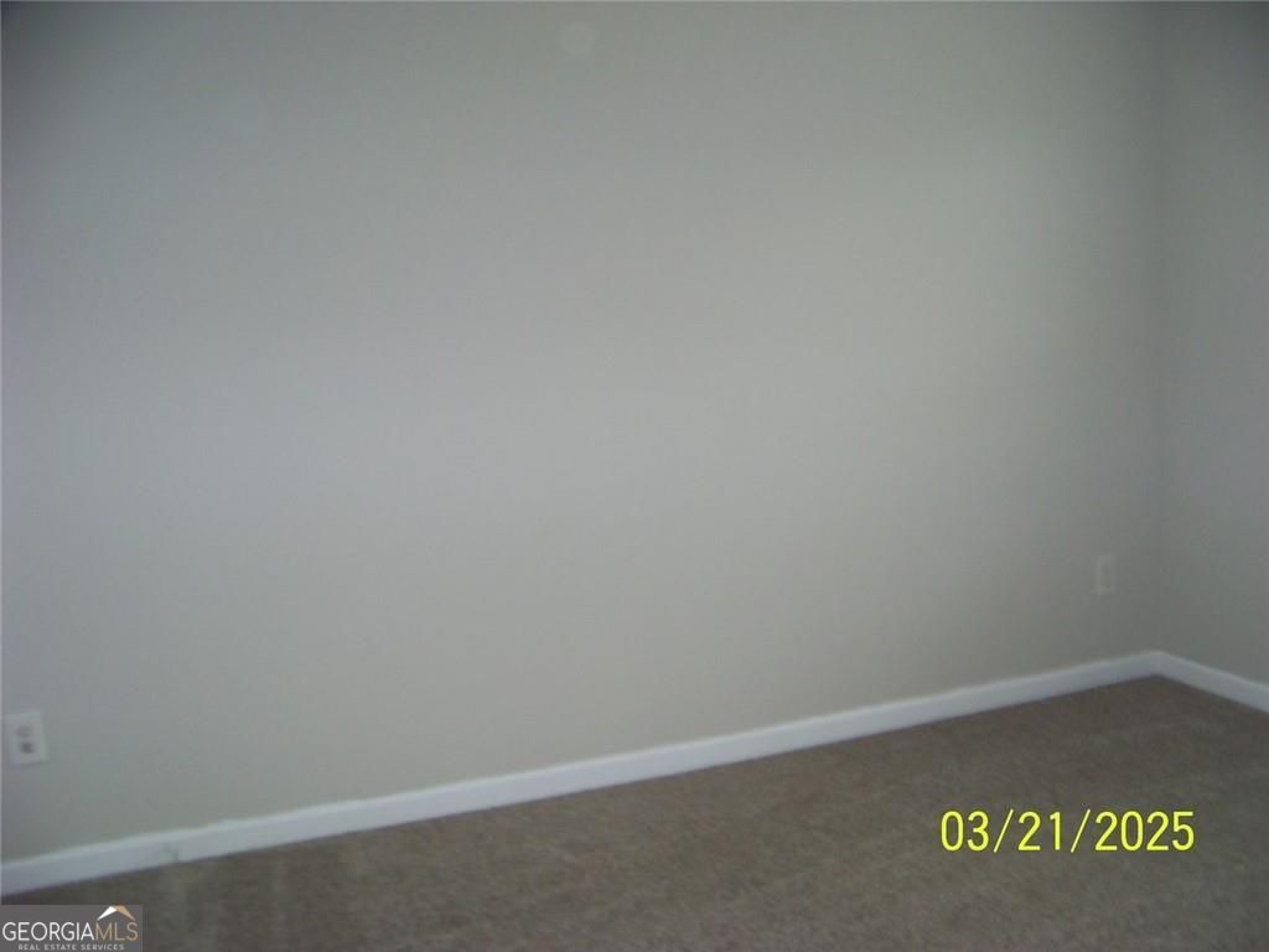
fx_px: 1320
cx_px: 634
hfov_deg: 51.4
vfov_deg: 39.7
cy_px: 476
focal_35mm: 36
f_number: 2.8
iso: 64
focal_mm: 5.85
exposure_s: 1/30
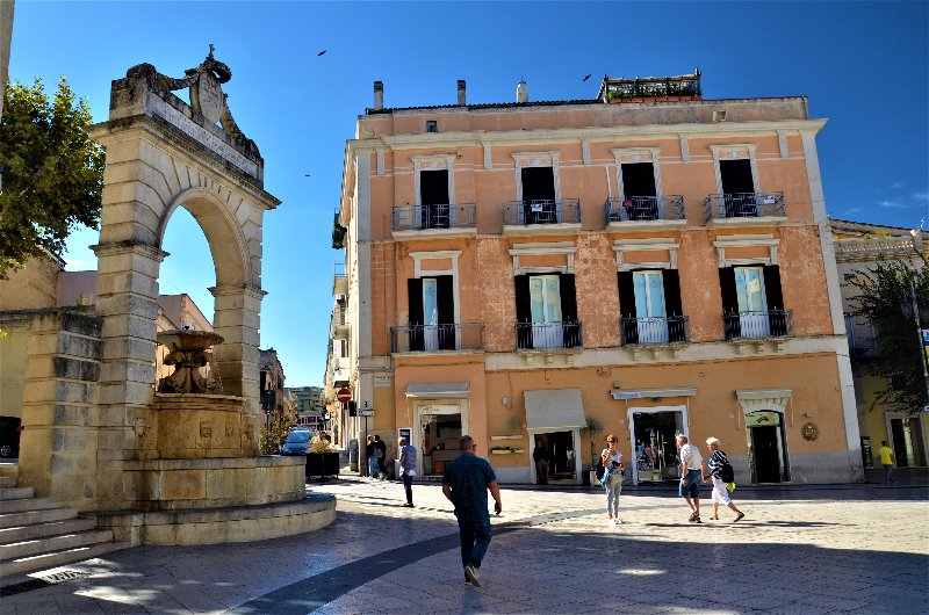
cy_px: 308
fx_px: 695
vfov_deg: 47.7
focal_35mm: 27
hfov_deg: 67.5
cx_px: 464
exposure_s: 1/200
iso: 200
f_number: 7.1
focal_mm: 18
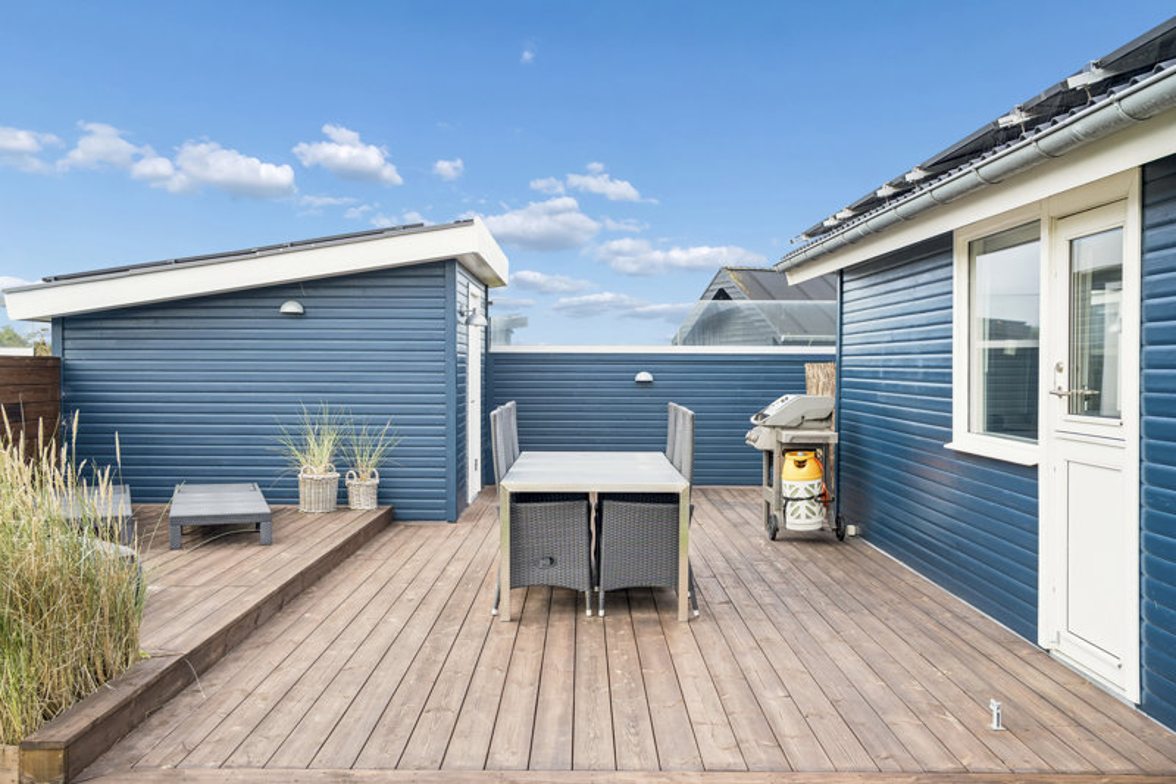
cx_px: 588
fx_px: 1110
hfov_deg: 55.8
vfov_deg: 38.9
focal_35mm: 34
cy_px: 392
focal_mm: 34
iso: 320
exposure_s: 1/320
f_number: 4.5
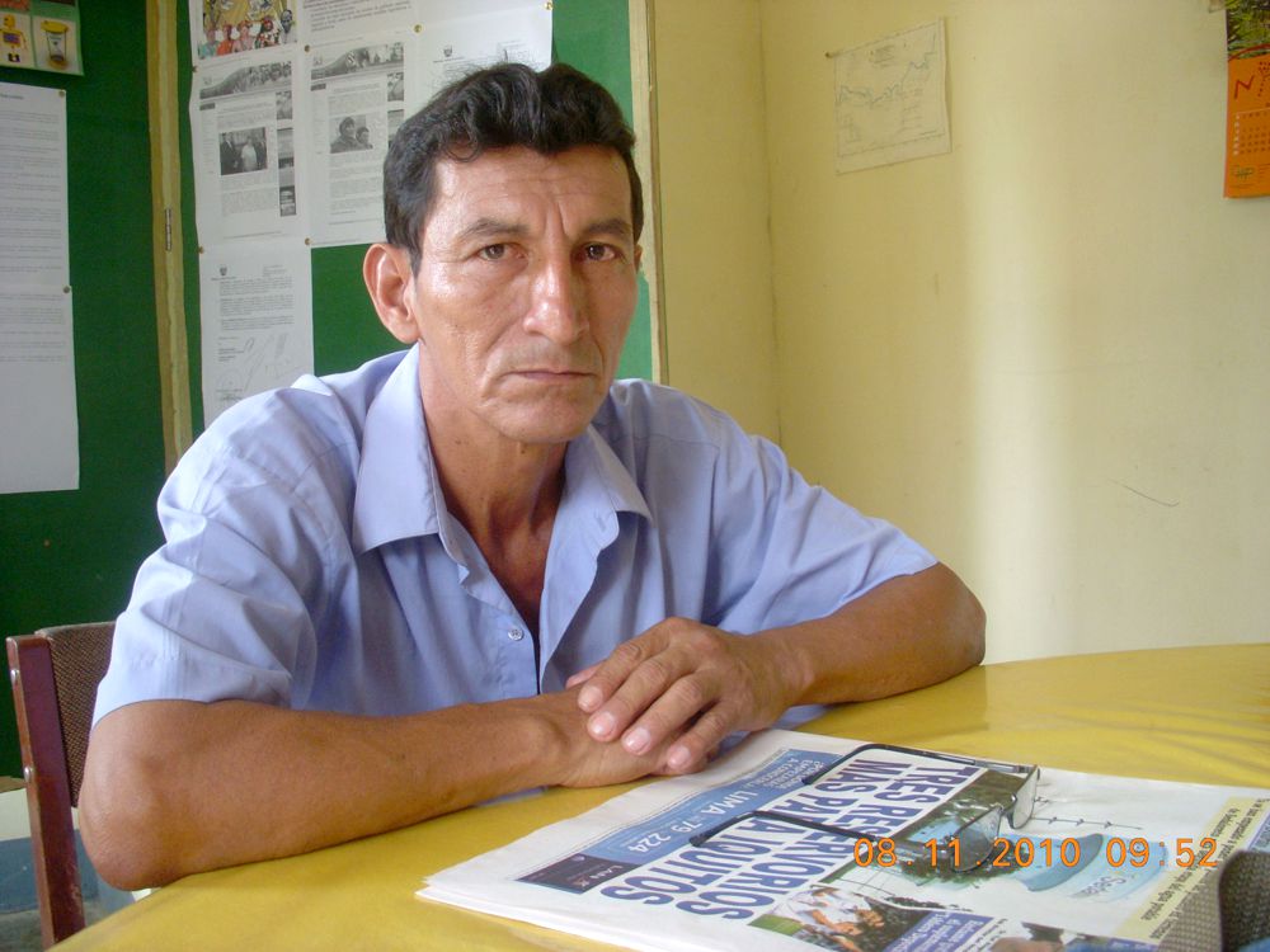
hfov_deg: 49.0
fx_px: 1394
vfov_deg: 37.7
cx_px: 635
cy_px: 476
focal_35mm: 38
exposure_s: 1/30
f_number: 3.3
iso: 160
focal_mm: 6.3
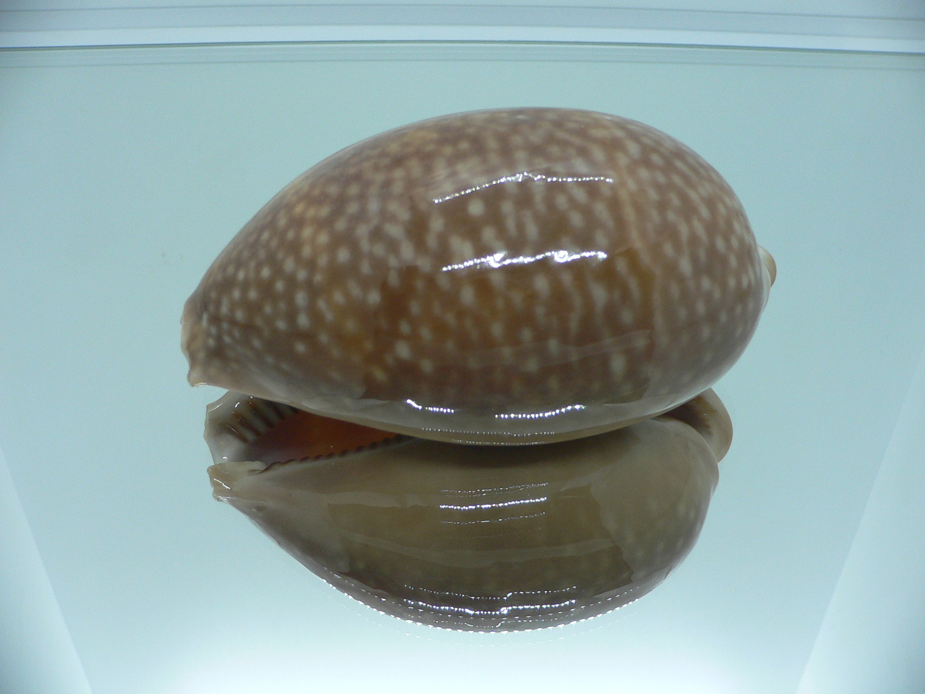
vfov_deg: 40.7
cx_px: 462
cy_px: 347
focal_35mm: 35
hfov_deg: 52.6
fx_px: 935
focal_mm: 4.6
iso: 100
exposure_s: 1/60
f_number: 2.8
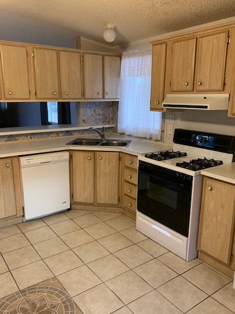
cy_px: 162
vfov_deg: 61.7
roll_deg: +0.0
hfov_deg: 48.2
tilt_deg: -12.6
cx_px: 111
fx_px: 263
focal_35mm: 29
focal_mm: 4.25
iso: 200
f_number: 1.8
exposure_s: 1/60
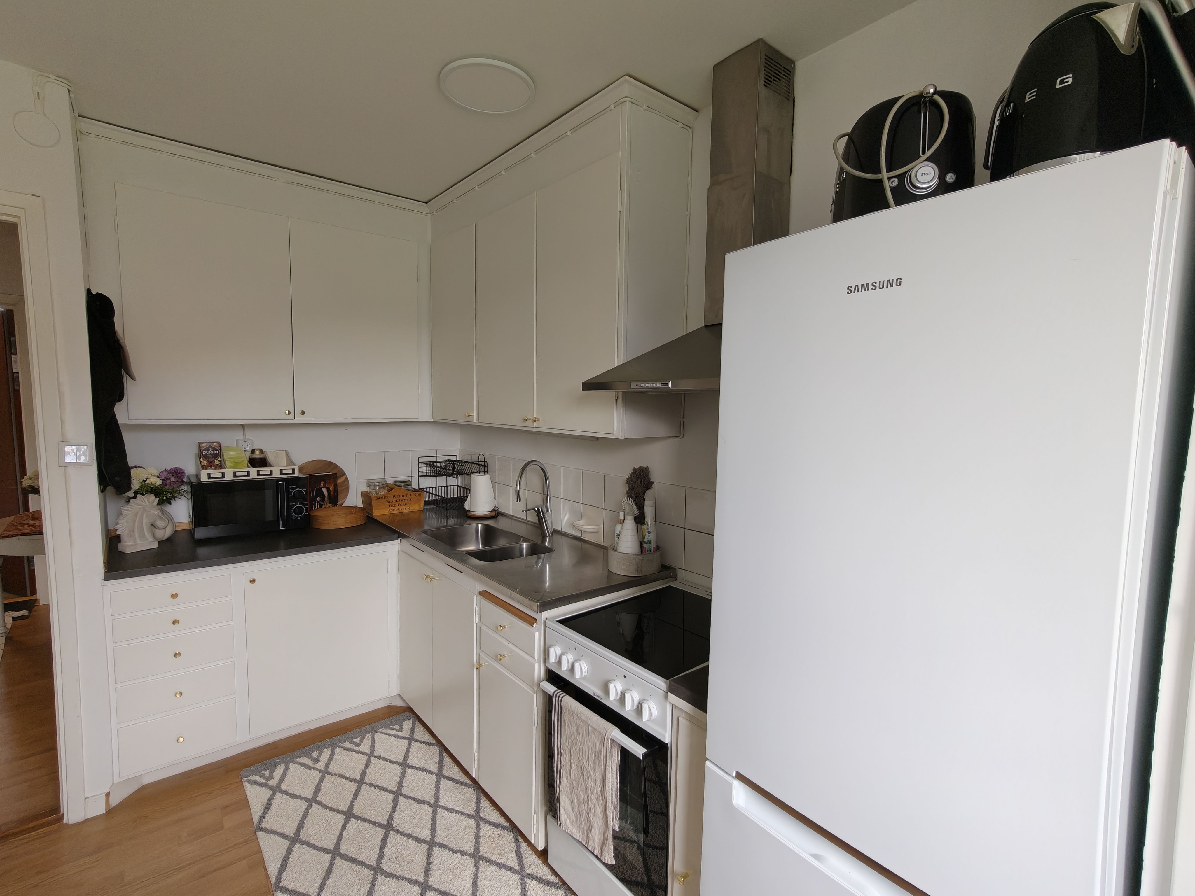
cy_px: 448
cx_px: 598
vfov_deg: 78.1
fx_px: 552
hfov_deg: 94.5
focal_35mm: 16
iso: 125
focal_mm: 2.31
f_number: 2
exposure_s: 1/100
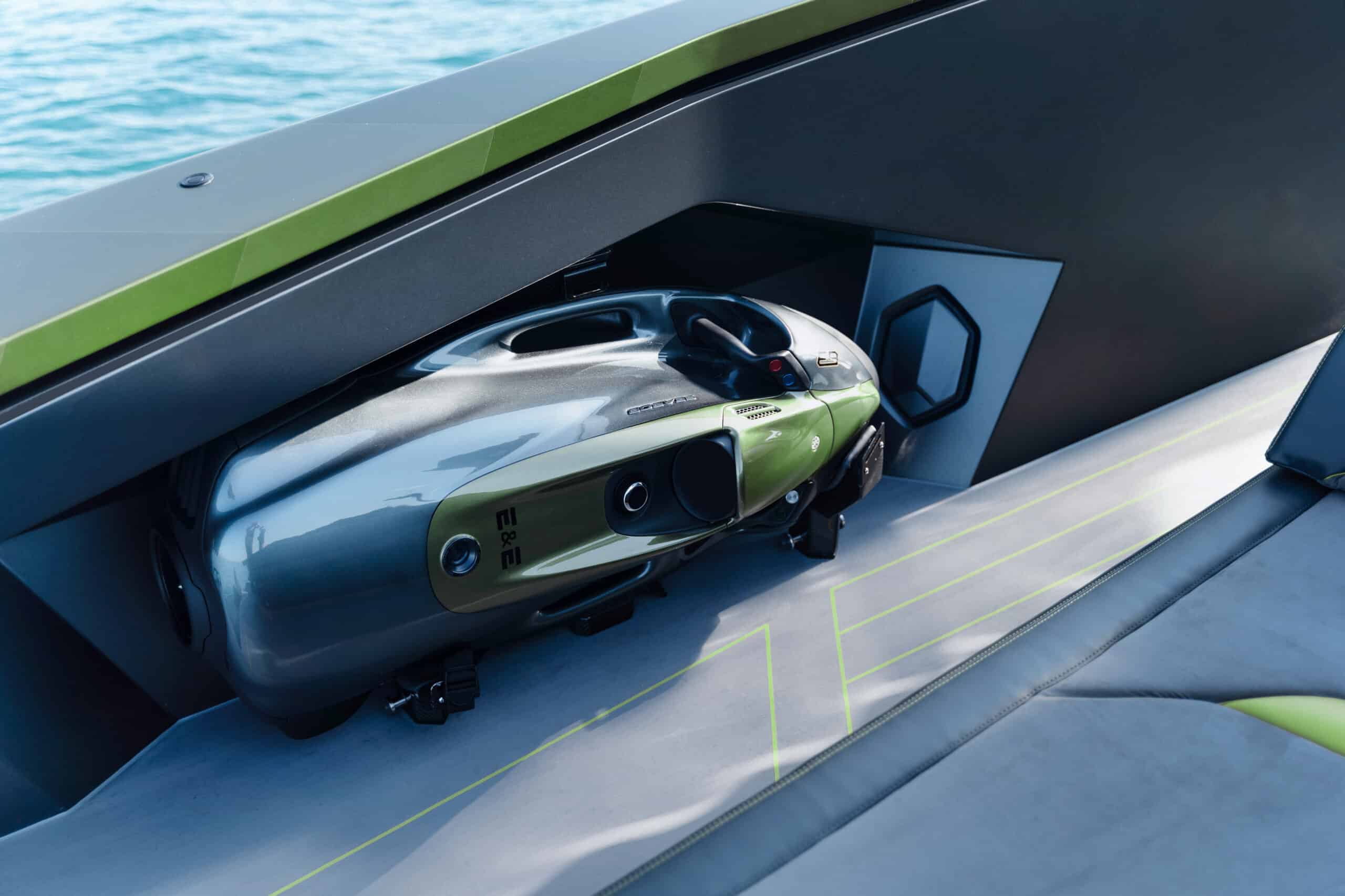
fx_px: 1494
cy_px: 448
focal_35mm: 40
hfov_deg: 48.5
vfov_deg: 33.4
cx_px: 672
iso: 100
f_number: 2.8
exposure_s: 1/320
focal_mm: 40
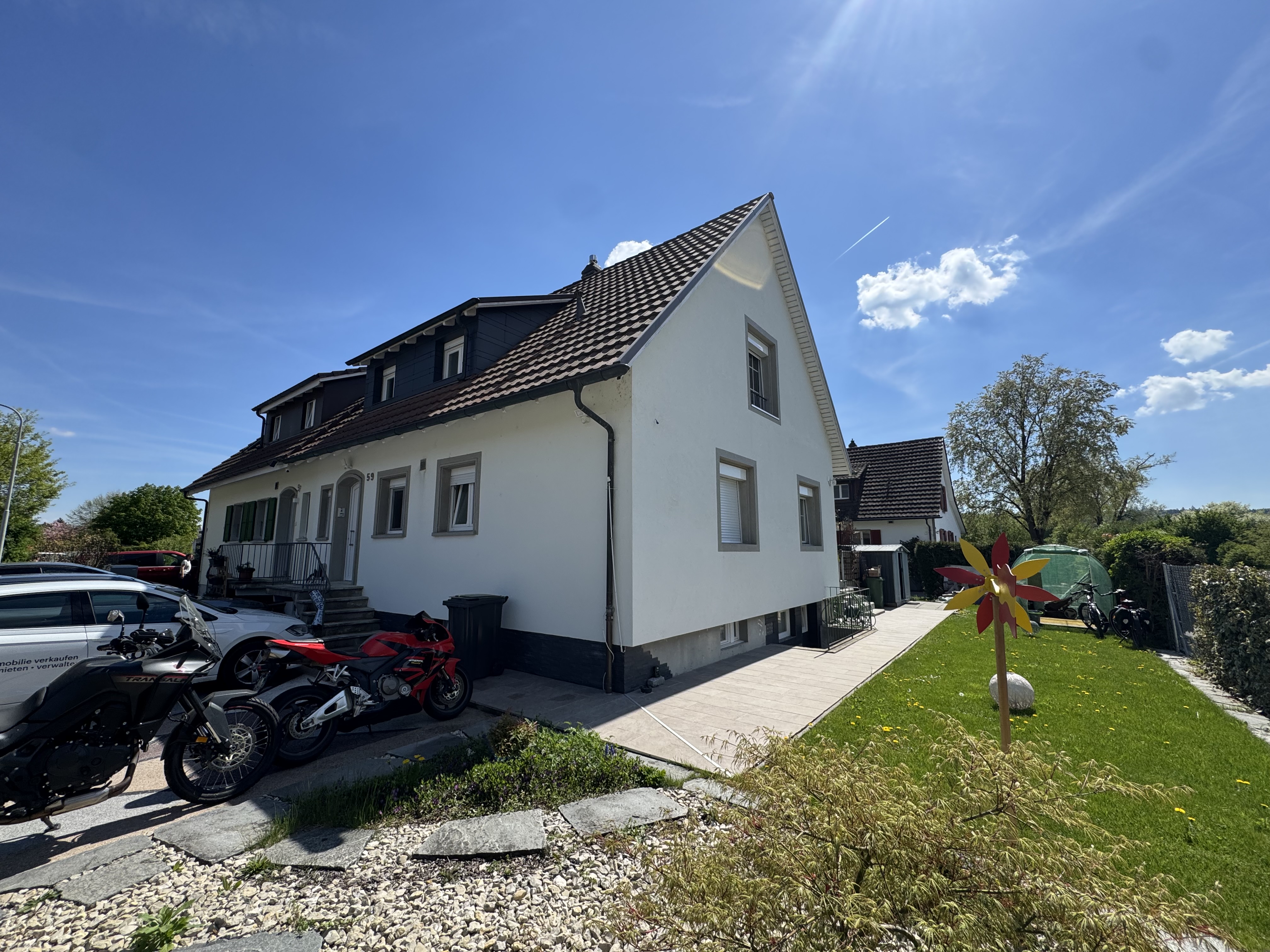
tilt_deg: +9.1
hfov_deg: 102.1
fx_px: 514
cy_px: 476
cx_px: 635
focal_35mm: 14
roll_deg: +0.7
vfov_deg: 85.7
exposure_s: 1/1976
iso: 50
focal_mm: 2.22
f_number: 2.2
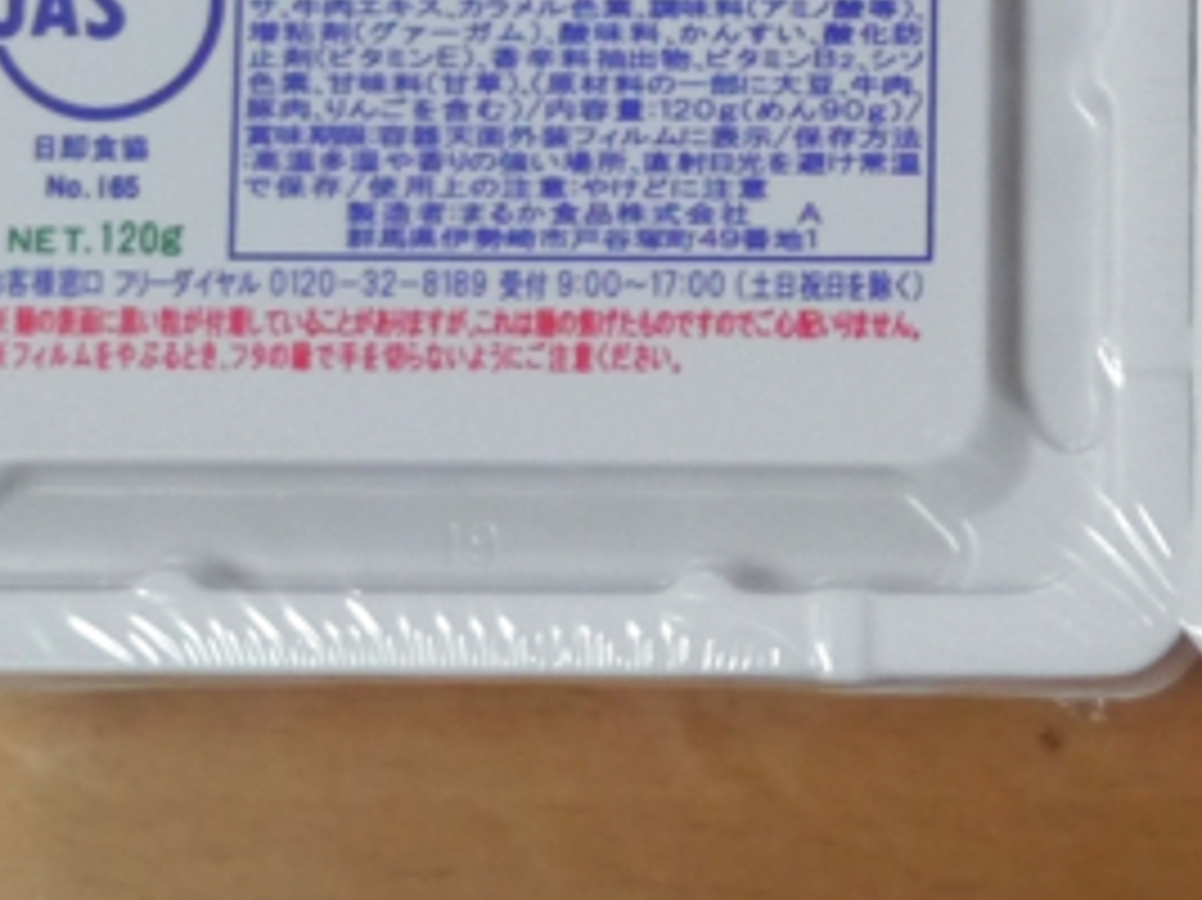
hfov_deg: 9.1
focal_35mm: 216
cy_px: -274
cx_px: 1243
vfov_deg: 6.8
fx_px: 7497
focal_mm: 20
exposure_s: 1/250
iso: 800
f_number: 1.7
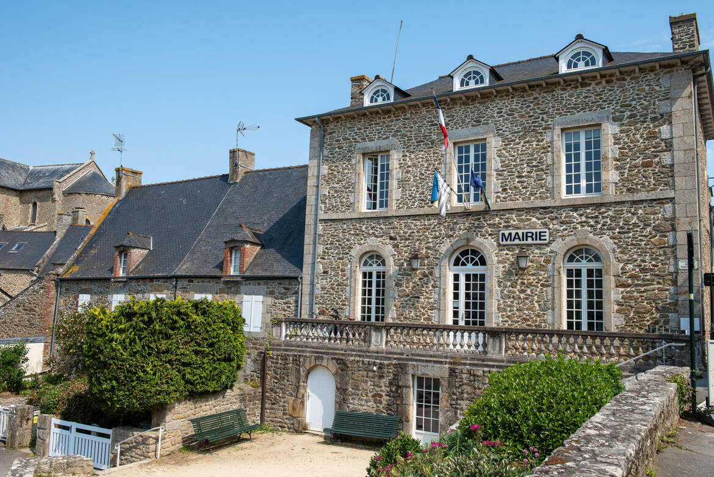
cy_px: 238
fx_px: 635
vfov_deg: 41.1
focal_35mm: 32
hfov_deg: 58.7
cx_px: 357
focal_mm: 32
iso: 500
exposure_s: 1/1600
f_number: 8
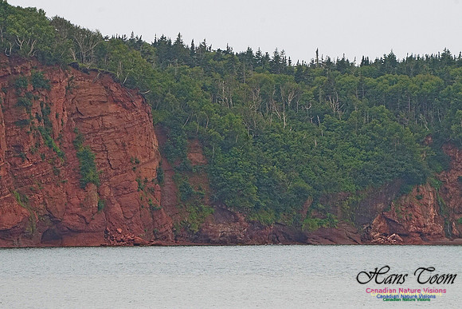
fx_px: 4043
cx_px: 231
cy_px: 154
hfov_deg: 6.5
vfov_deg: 4.4
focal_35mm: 315
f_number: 14
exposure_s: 1/160
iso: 1000
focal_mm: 210
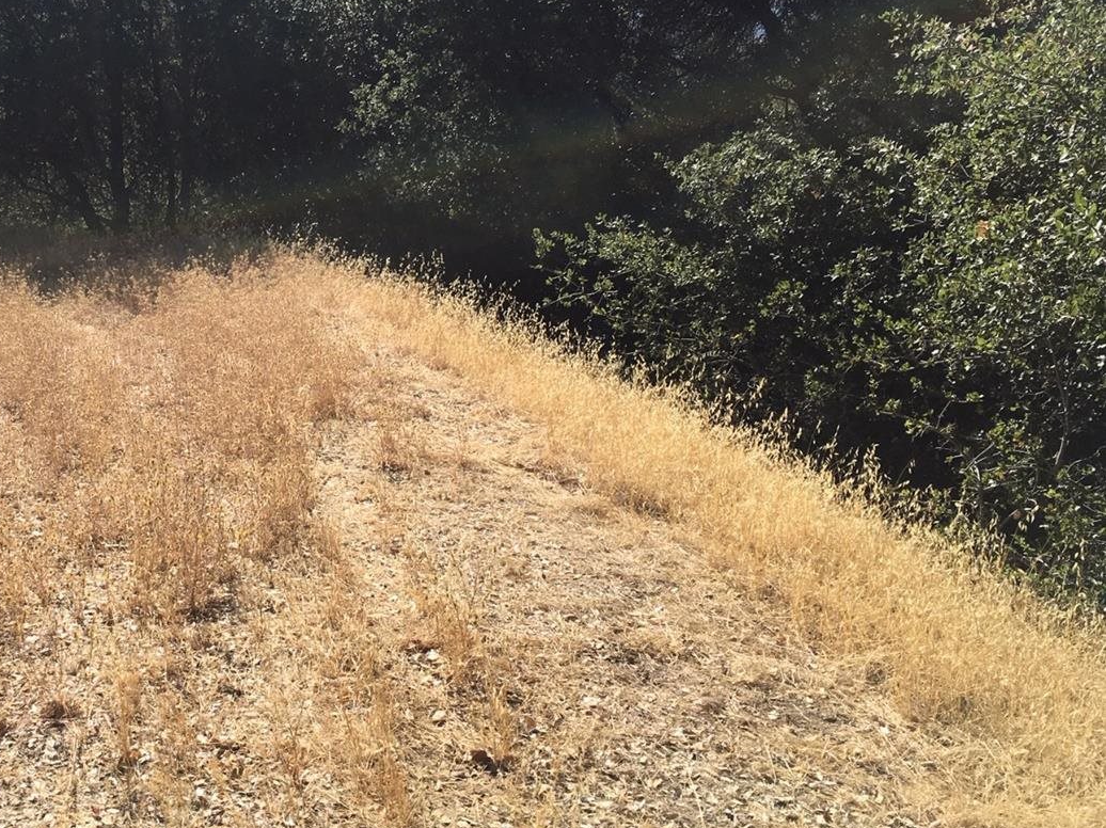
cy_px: 315
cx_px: 306
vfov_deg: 34.2
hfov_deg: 43.7
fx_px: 1341
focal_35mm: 42
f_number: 2.2
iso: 25
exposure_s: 1/1603
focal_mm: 4.15
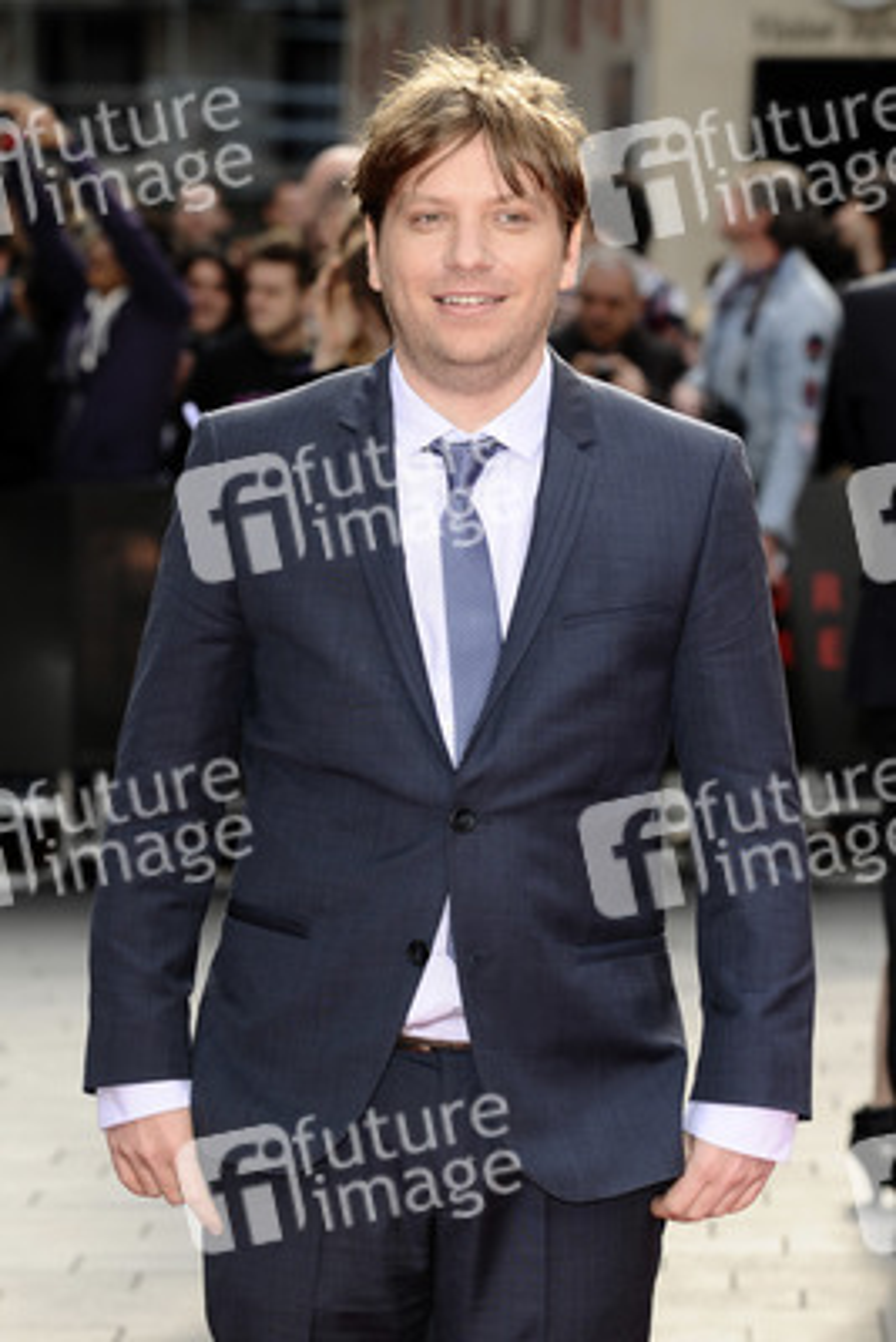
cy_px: 671
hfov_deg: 9.2
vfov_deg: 13.7
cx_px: 448
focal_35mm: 150
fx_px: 5595
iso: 200
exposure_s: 1/200
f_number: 5.6
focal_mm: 100
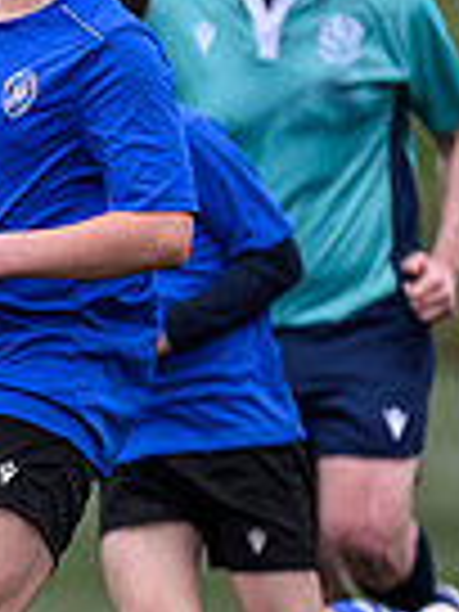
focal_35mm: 1640
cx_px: -788
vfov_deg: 1.2
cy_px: 209
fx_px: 28995
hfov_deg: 0.9
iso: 500
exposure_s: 1/2000
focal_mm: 400
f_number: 3.5
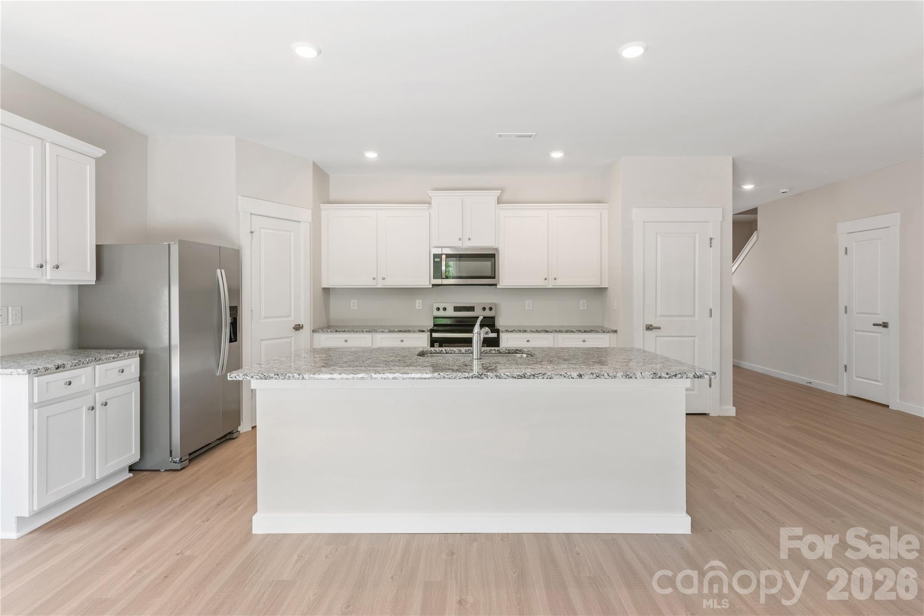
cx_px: 462
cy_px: 308
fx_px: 462
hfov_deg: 90.0
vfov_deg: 67.4
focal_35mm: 18
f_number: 11
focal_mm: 18
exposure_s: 1/15
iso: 400
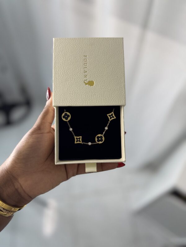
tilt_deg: -56.0
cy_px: 124
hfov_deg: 56.8
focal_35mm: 24
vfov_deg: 71.6
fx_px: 172
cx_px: 93
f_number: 1.78
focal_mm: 6.76
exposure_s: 1/121
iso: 64
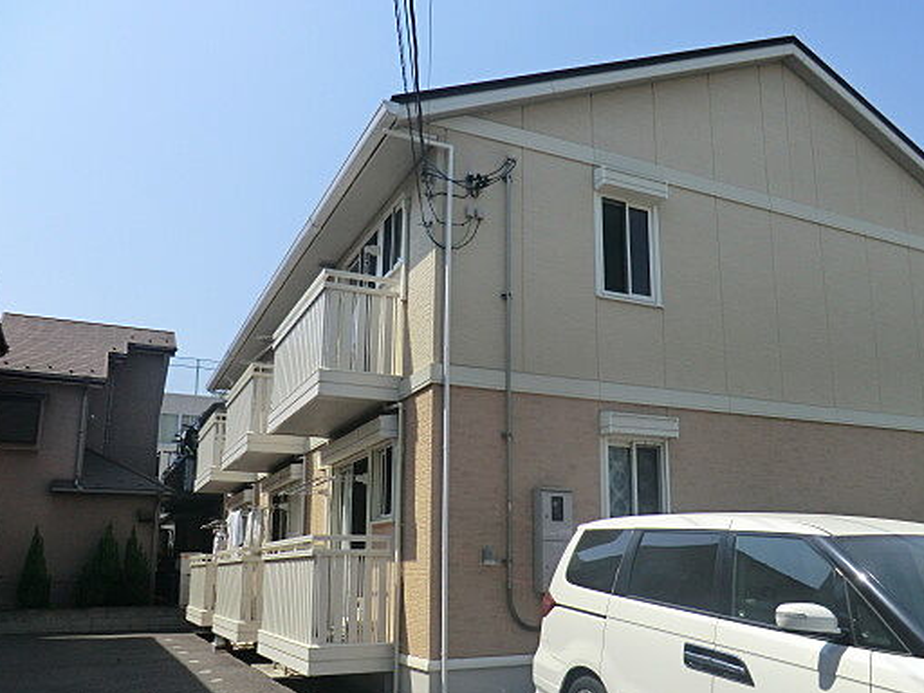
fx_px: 801
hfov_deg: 59.6
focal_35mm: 30
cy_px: 401
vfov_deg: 46.6
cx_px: 536
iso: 80
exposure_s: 1/200
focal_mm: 4.3
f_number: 7.5
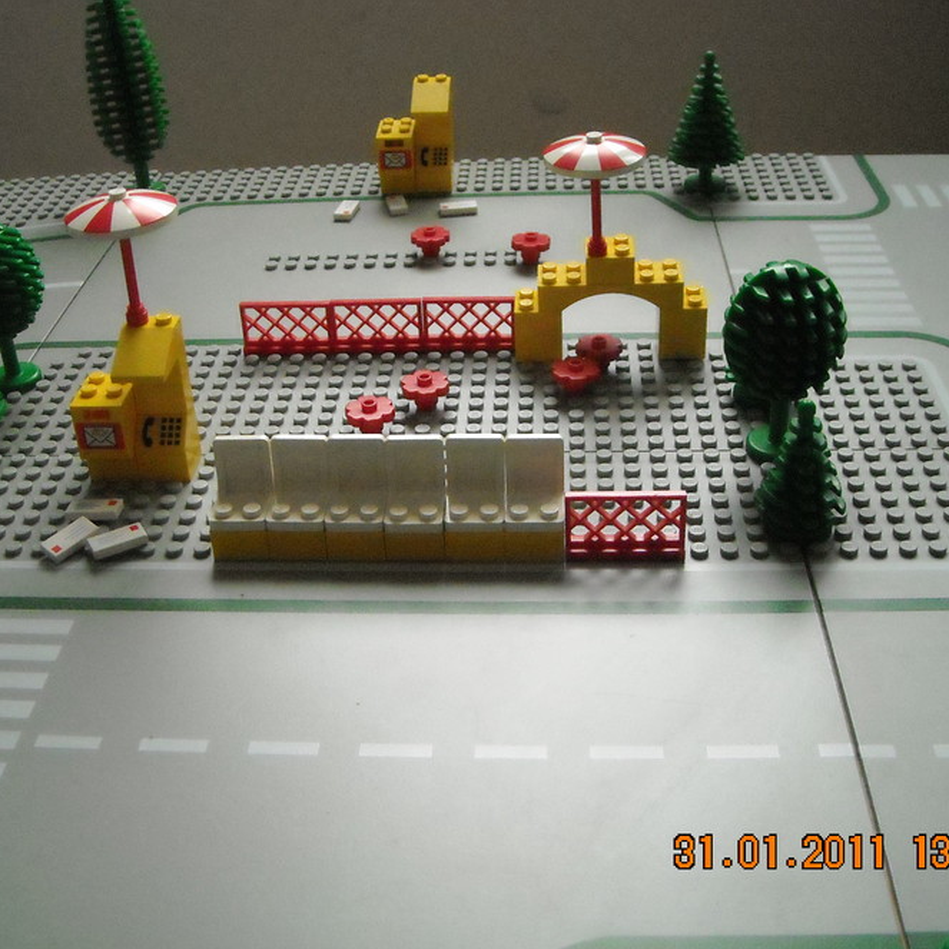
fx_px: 1303
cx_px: 427
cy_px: 470
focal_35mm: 42
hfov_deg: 40.0
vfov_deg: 40.0
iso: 800
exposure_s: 1/161
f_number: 2.8
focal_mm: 5.7
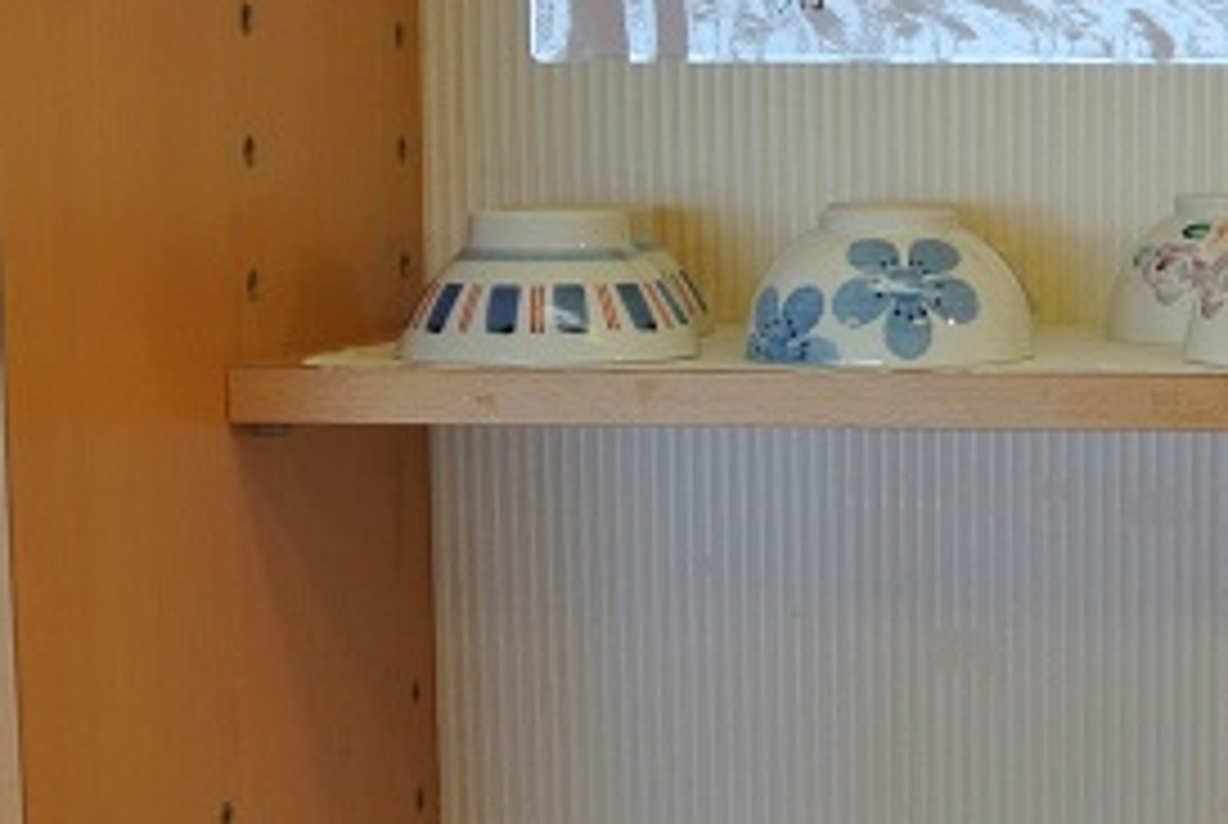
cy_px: 489
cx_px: 1219
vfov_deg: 17.3
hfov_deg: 24.5
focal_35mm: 79
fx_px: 2699
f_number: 3.5
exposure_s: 1/125
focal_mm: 10
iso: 220
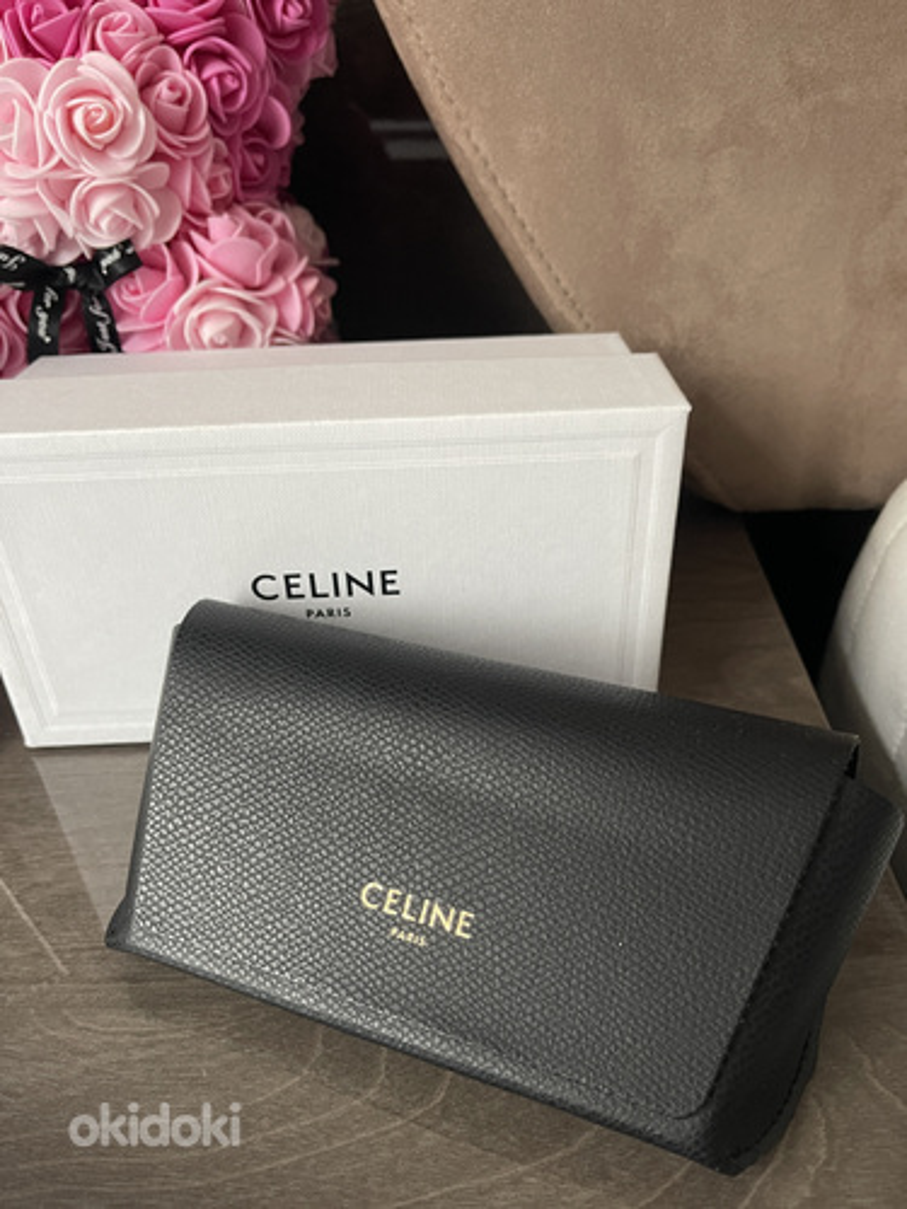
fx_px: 873
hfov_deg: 54.9
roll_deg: +2.2
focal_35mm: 25
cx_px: 454
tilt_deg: -34.7
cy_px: 604
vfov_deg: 69.4
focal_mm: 5.1
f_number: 1.6
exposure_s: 1/50
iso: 320
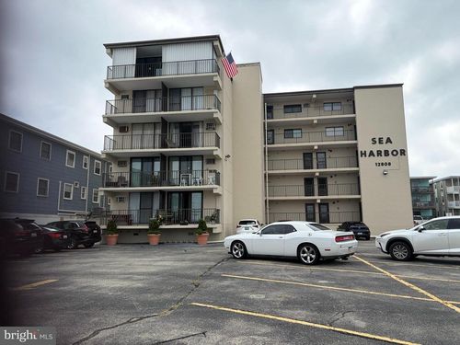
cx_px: 230
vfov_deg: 53.1
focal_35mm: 26
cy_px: 172
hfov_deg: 67.3
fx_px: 346
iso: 64
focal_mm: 5.96
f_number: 1.6
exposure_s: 1/3448
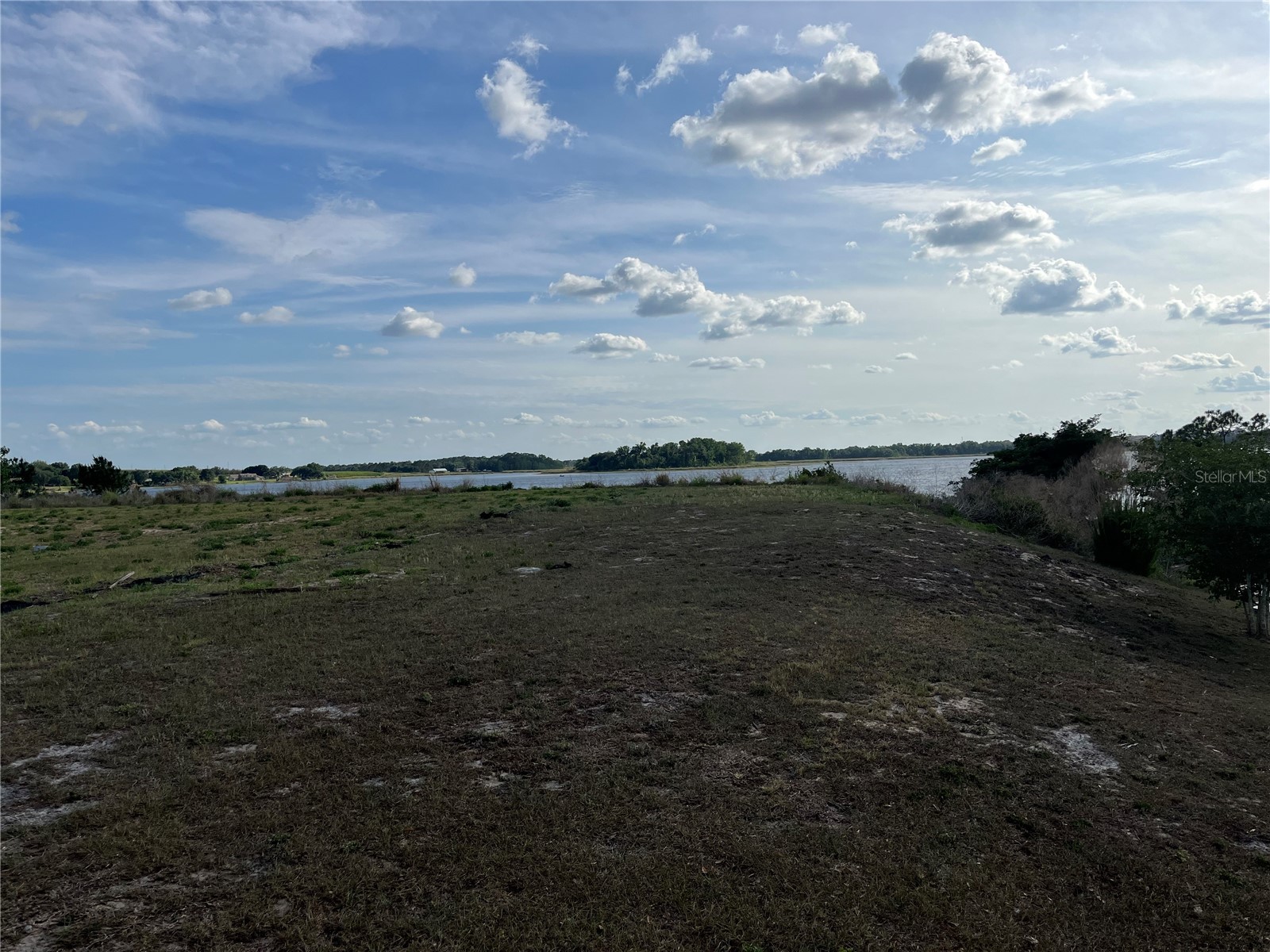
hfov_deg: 67.3
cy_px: 476
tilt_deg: -2.1
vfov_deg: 53.1
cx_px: 635
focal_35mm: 26
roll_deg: +1.1
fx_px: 954
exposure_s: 1/7353
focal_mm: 5.1
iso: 50
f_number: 1.6
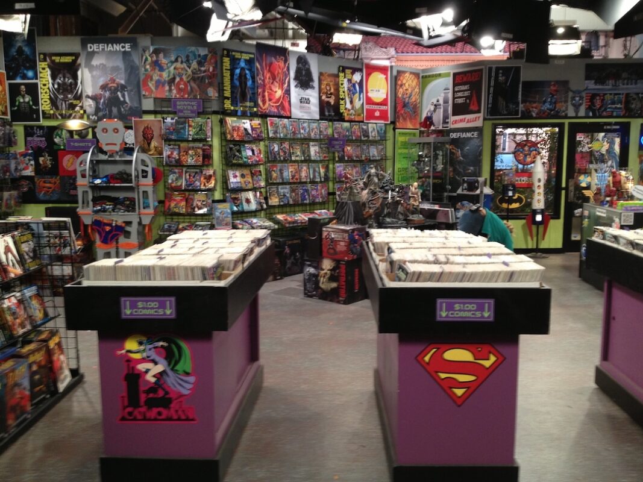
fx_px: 650
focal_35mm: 35
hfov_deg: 52.6
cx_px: 322
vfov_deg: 40.7
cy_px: 241
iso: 125
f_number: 2.4
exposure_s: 1/20
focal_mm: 4.28
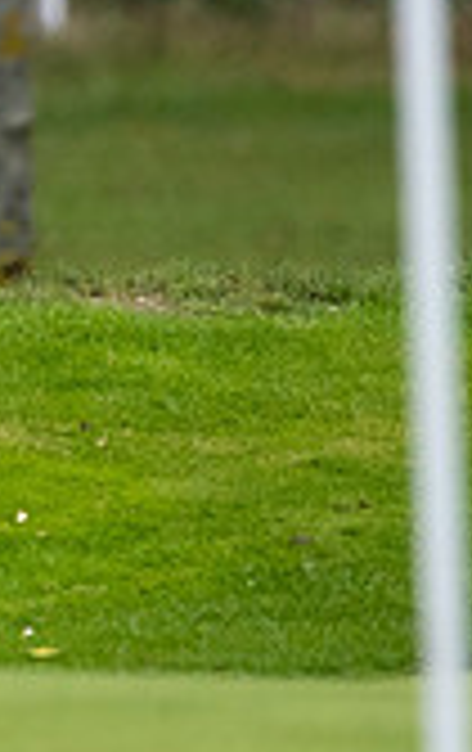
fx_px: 32564
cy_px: -99
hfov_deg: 0.8
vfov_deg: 1.3
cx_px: -674
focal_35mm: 1589
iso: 640
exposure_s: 1/1250
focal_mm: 300
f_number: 4
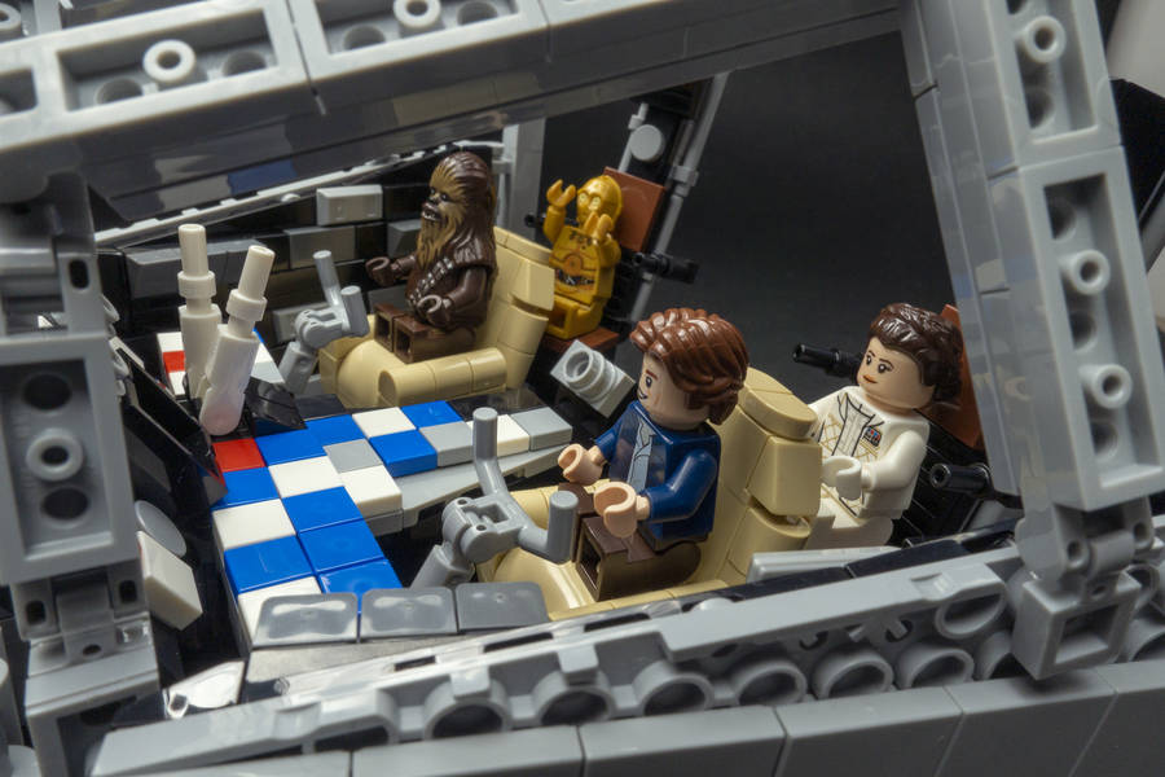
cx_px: 582
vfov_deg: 53.1
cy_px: 388
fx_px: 777
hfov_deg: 73.7
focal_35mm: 24
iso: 320
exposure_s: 20
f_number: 11
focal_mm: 8.8
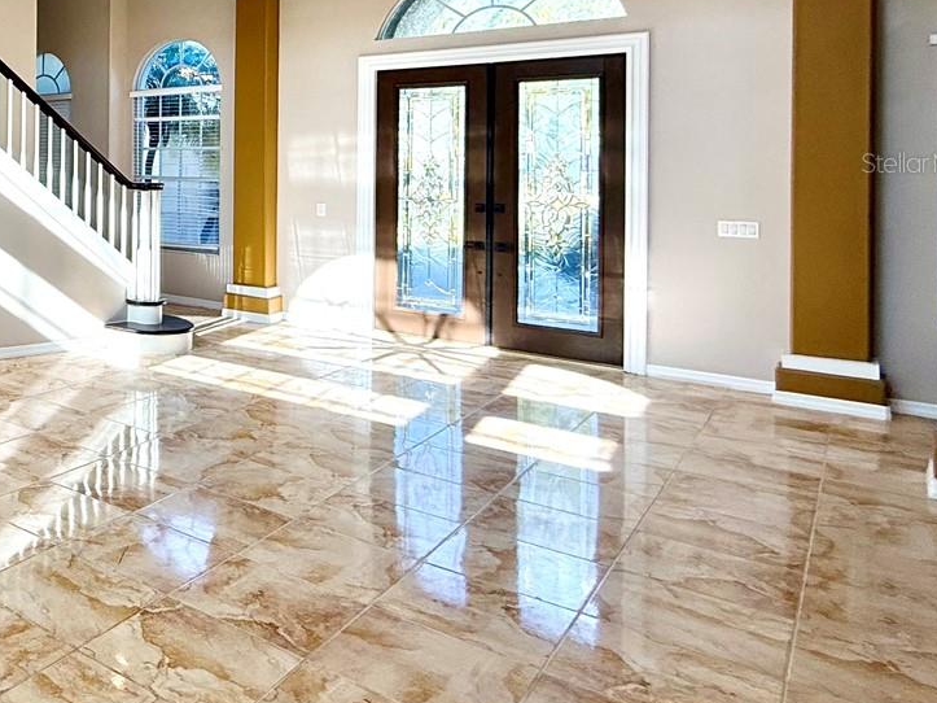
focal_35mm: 31
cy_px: 162
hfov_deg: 46.1
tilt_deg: +1.4
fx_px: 839
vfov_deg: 43.7
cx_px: -53
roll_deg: +0.6
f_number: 2.2
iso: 64
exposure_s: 1/187
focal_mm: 2.22
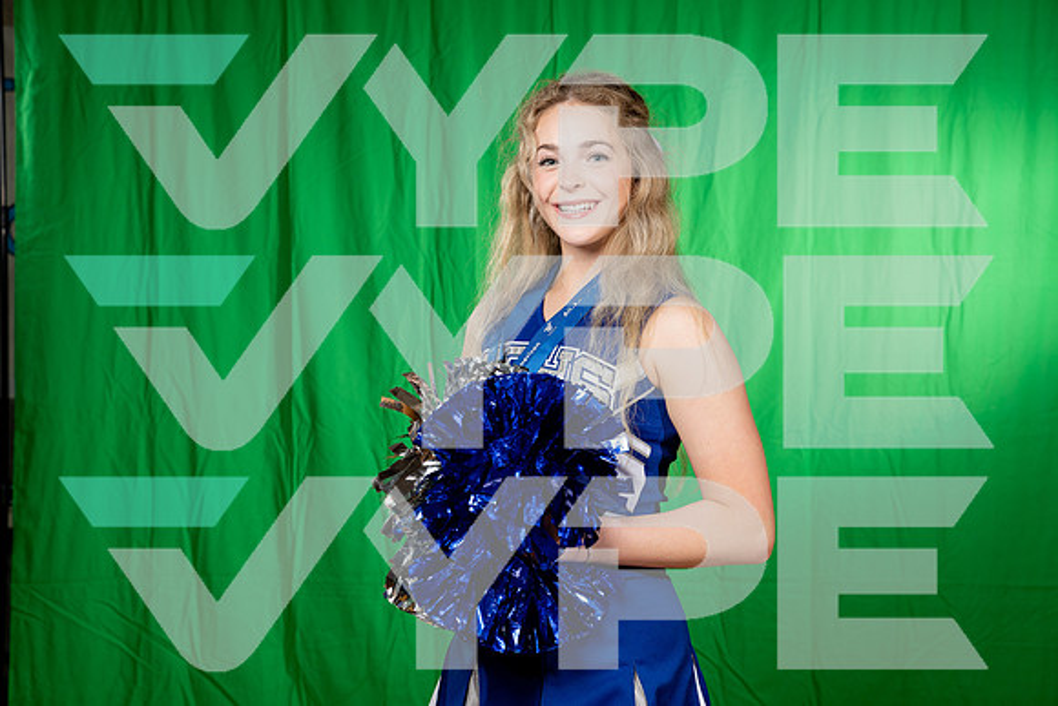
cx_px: 529
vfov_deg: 25.5
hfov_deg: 37.5
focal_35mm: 53
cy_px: 353
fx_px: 1558
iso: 160
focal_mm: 53
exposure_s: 1/250
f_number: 5
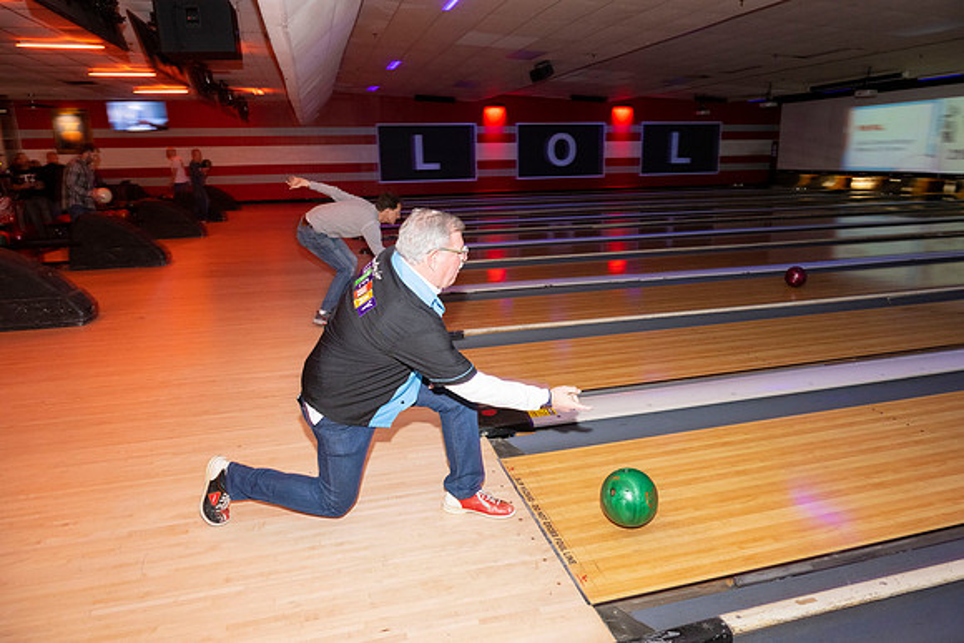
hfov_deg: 73.7
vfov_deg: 53.2
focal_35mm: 24
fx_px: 643
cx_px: 482
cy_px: 322
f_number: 5.6
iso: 2000
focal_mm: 24
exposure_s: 1/100
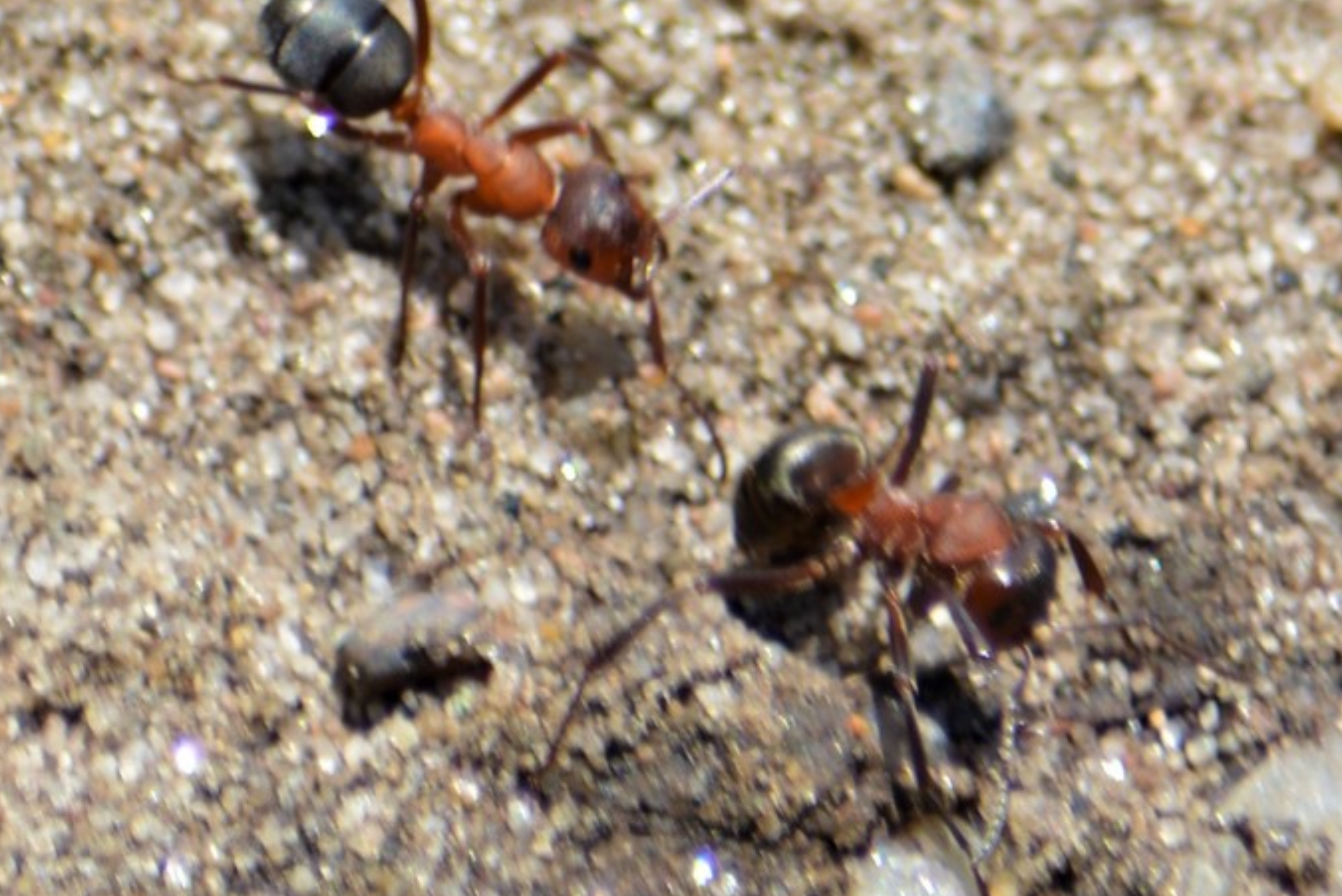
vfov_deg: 2.2
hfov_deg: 3.2
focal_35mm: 639
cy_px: 346
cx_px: 820
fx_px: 23835
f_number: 8
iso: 100
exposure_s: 1/200
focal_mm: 300
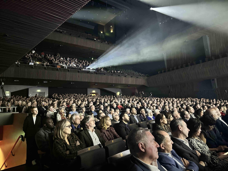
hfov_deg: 71.6
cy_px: 86
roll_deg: +2.2
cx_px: 114
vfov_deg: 56.8
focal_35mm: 24
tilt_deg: +6.9
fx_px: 158
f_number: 1.78
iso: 3200
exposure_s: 1/15
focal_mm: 6.86
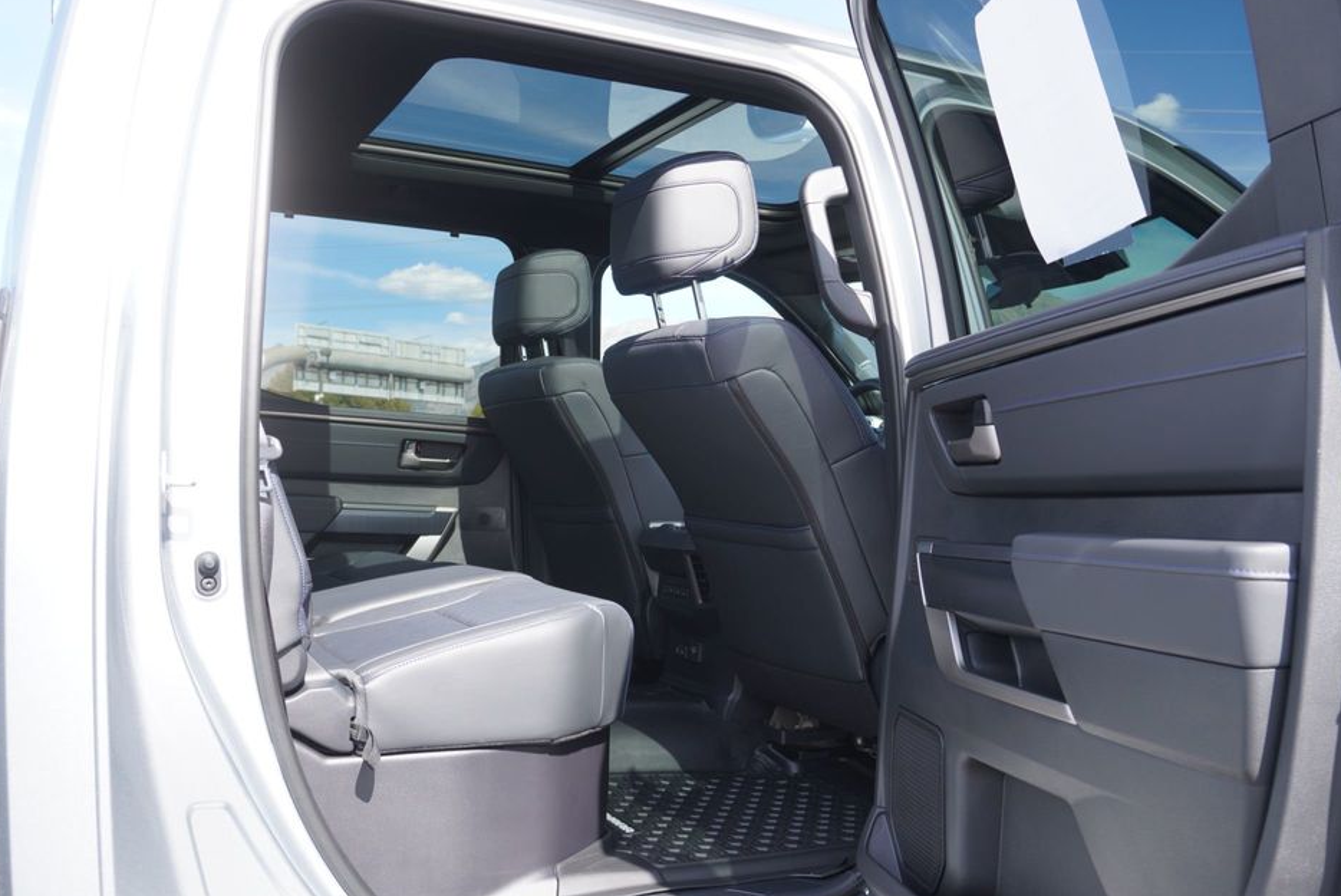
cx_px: 728
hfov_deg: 54.9
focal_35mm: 35
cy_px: 481
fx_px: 1288
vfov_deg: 38.3
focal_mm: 21
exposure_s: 1/100
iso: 100
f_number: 5
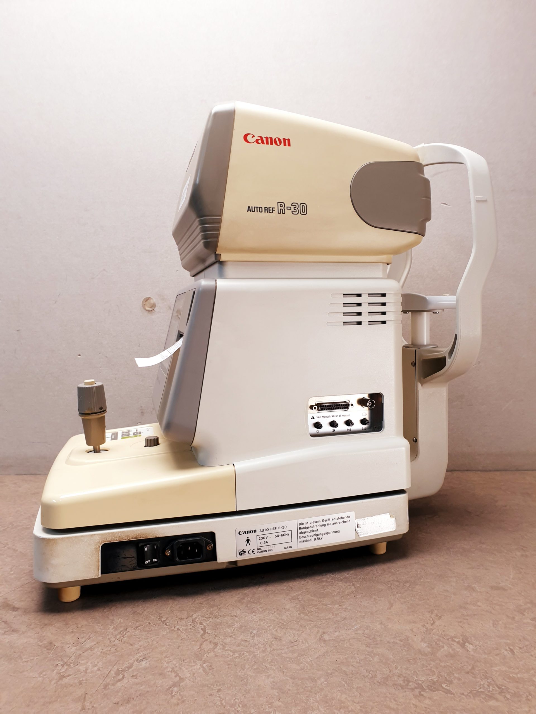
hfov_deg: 53.1
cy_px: 357
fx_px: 537
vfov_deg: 67.3
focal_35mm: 26
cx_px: 268
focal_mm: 4.3
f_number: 2.4
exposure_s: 1/50
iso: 50
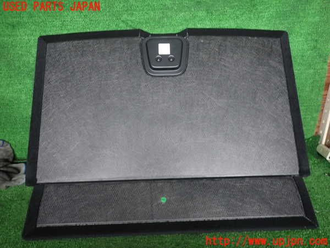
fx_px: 238
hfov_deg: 69.4
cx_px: 165
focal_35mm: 25
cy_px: 124
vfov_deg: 54.9
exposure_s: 1/50
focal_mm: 4.5
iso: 200
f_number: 2
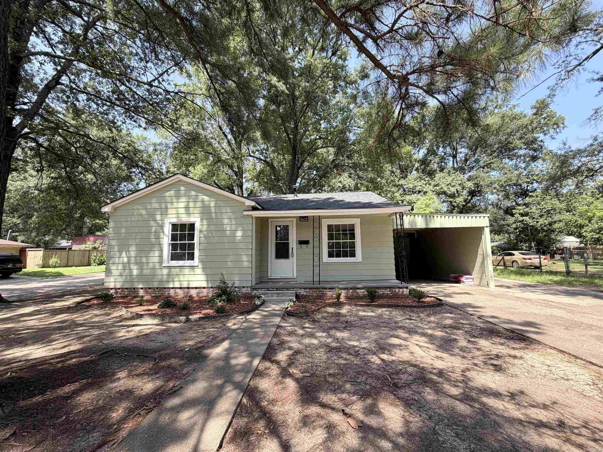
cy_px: 226
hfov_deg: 102.1
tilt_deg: +6.2
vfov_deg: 85.7
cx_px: 302
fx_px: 244
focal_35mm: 14
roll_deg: +1.5
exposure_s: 1/381
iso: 50
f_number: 2.2
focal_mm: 2.22
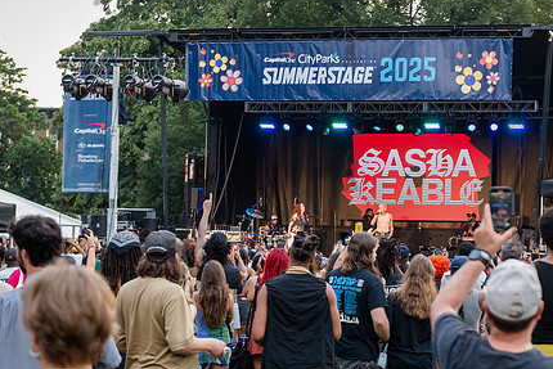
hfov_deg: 18.7
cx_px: 376
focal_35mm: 109
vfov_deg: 12.6
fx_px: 1675
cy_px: 183
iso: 2000
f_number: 4
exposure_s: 1/500
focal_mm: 70
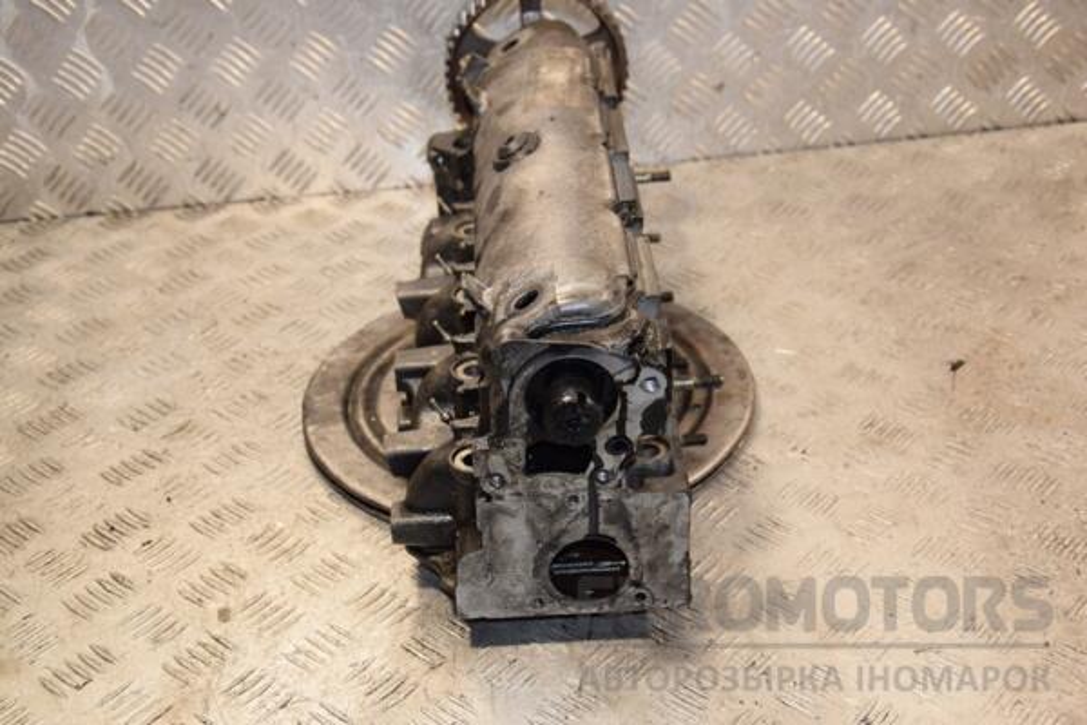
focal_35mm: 52
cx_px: 544
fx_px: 1585
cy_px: 362
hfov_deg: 37.9
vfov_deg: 25.8
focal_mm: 35
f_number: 5.6
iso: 720
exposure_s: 1/125
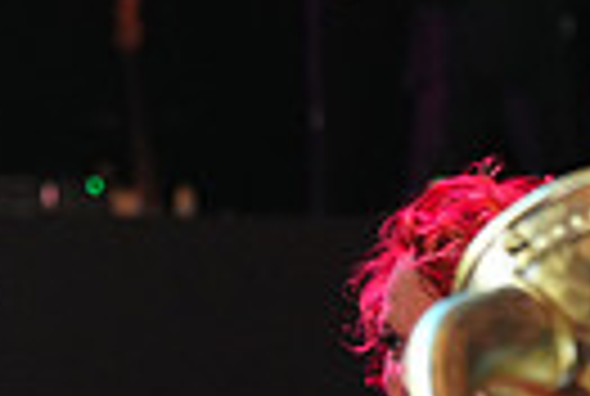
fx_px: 7622
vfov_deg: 3.0
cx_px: 261
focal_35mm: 464
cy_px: 610
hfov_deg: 4.4
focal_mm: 105
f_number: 4
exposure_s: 1/250
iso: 2500
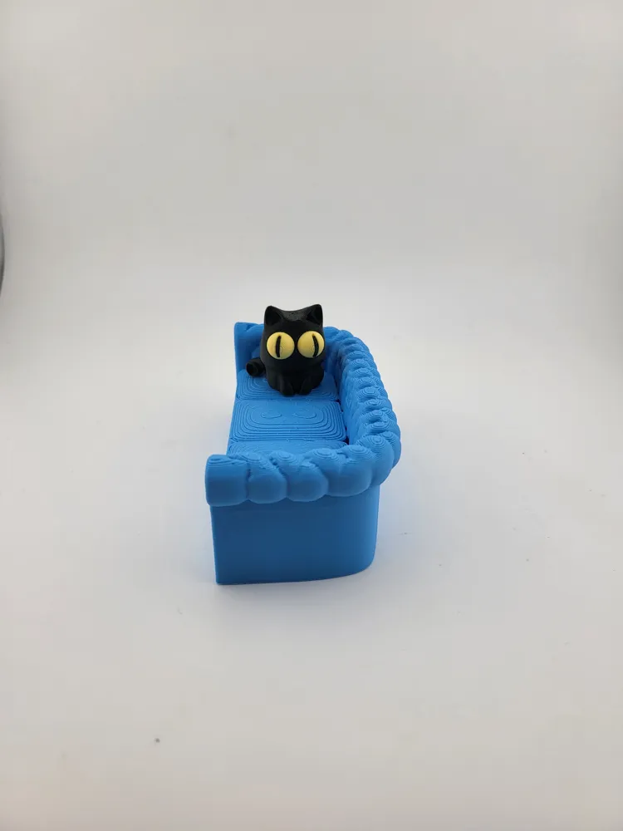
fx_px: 576
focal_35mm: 24
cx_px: 312
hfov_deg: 56.8
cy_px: 416
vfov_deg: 71.6
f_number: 1.8
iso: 40
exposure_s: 1/1597
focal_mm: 5
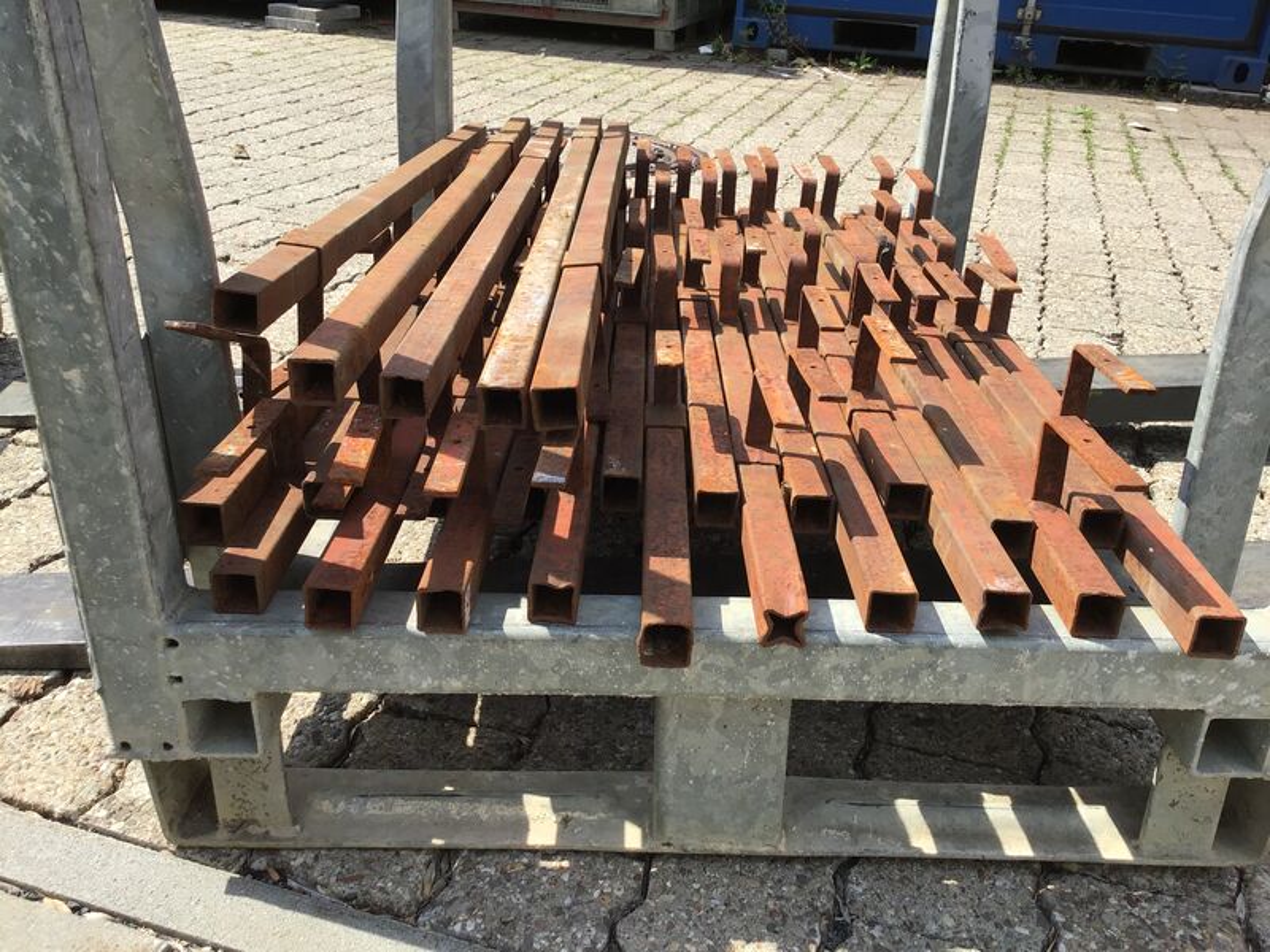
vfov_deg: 45.4
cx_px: 635
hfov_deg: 58.4
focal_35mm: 31
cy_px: 476
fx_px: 1137
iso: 25
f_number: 2.4
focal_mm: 3.3
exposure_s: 1/612
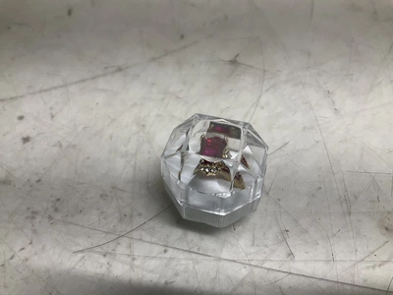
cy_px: 148
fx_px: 329
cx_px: 196
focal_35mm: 29
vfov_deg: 48.2
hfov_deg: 61.7
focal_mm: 3
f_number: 1.8
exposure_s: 1/120
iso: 40
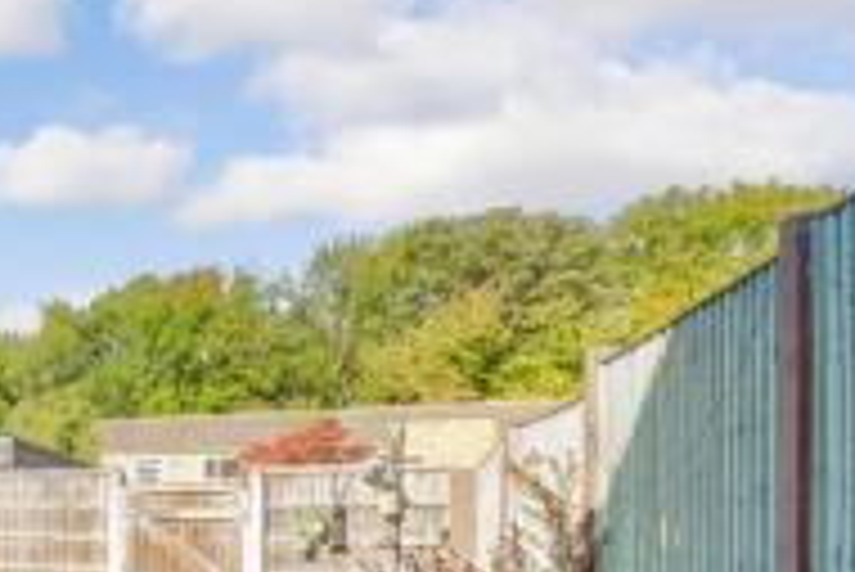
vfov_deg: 35.2
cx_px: -171
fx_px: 832
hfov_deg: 39.3
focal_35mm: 35
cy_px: 538
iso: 110
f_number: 8
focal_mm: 14
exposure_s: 1/50
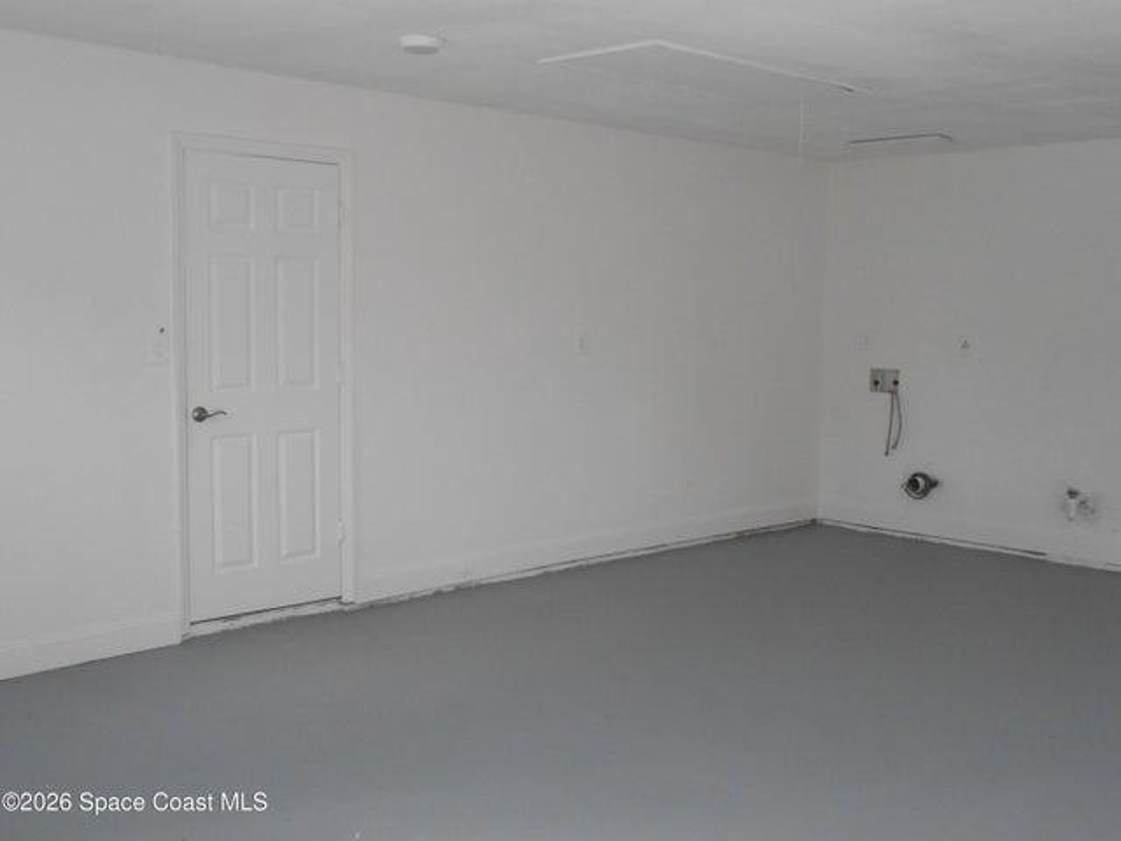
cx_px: 560
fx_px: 1231
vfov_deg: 37.7
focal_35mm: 38
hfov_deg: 49.0
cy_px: 420
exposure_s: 1/160
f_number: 4.2
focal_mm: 6.8
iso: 400
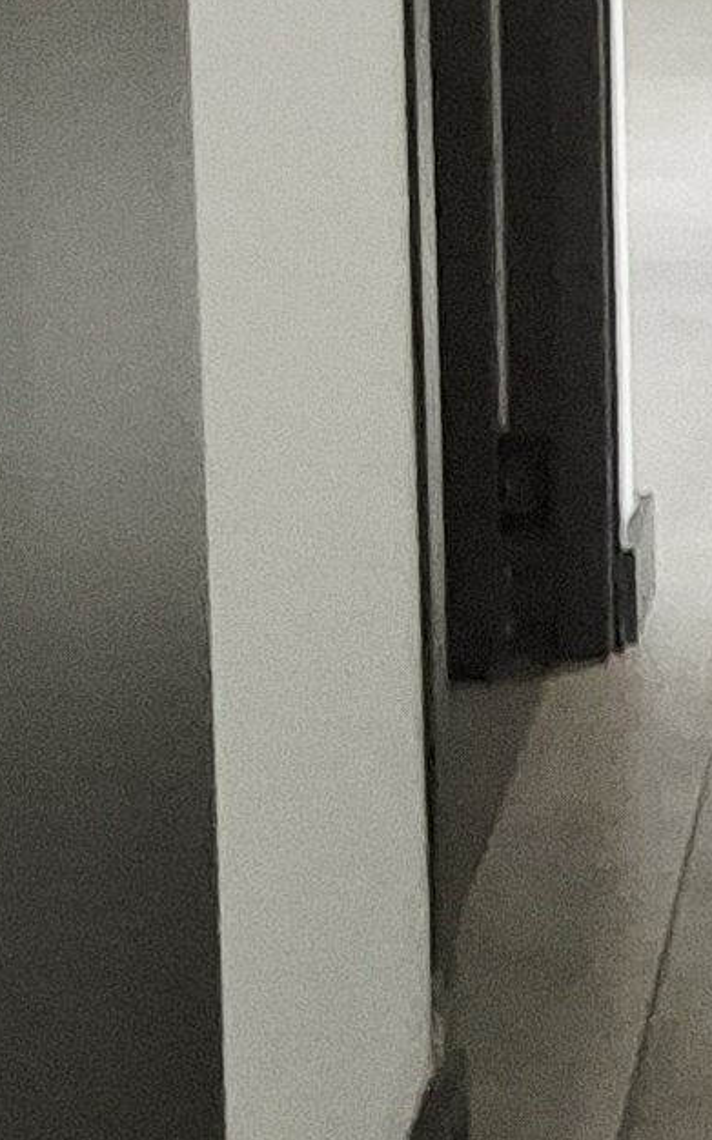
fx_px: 2733
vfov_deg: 20.8
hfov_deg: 14.0
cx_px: 1053
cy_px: -453
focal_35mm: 88
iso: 400
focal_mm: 1.74
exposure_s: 1/24
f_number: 2.2
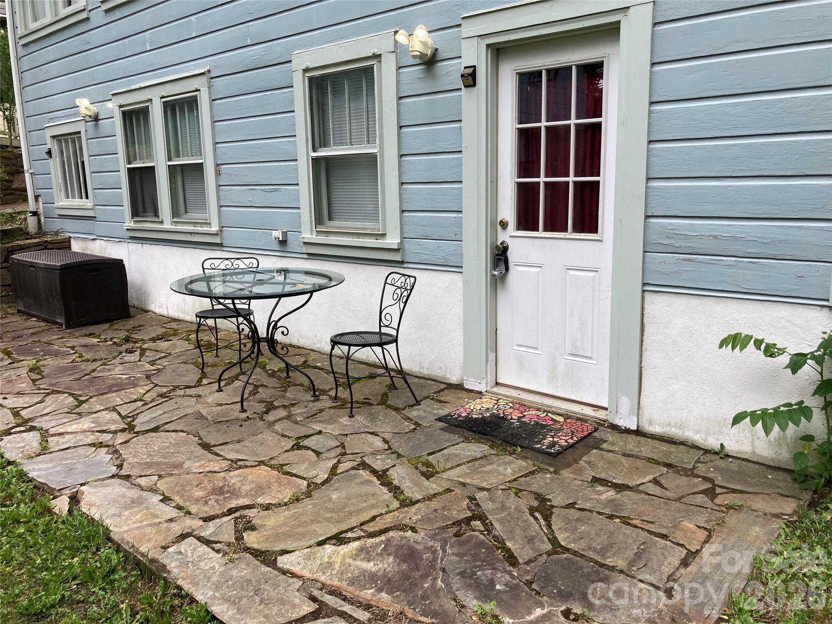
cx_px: 416
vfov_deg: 49.7
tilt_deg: -9.3
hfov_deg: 63.4
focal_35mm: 28
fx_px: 673
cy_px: 312
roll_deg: -0.4
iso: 20
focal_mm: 3.99
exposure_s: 1/422
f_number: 1.8
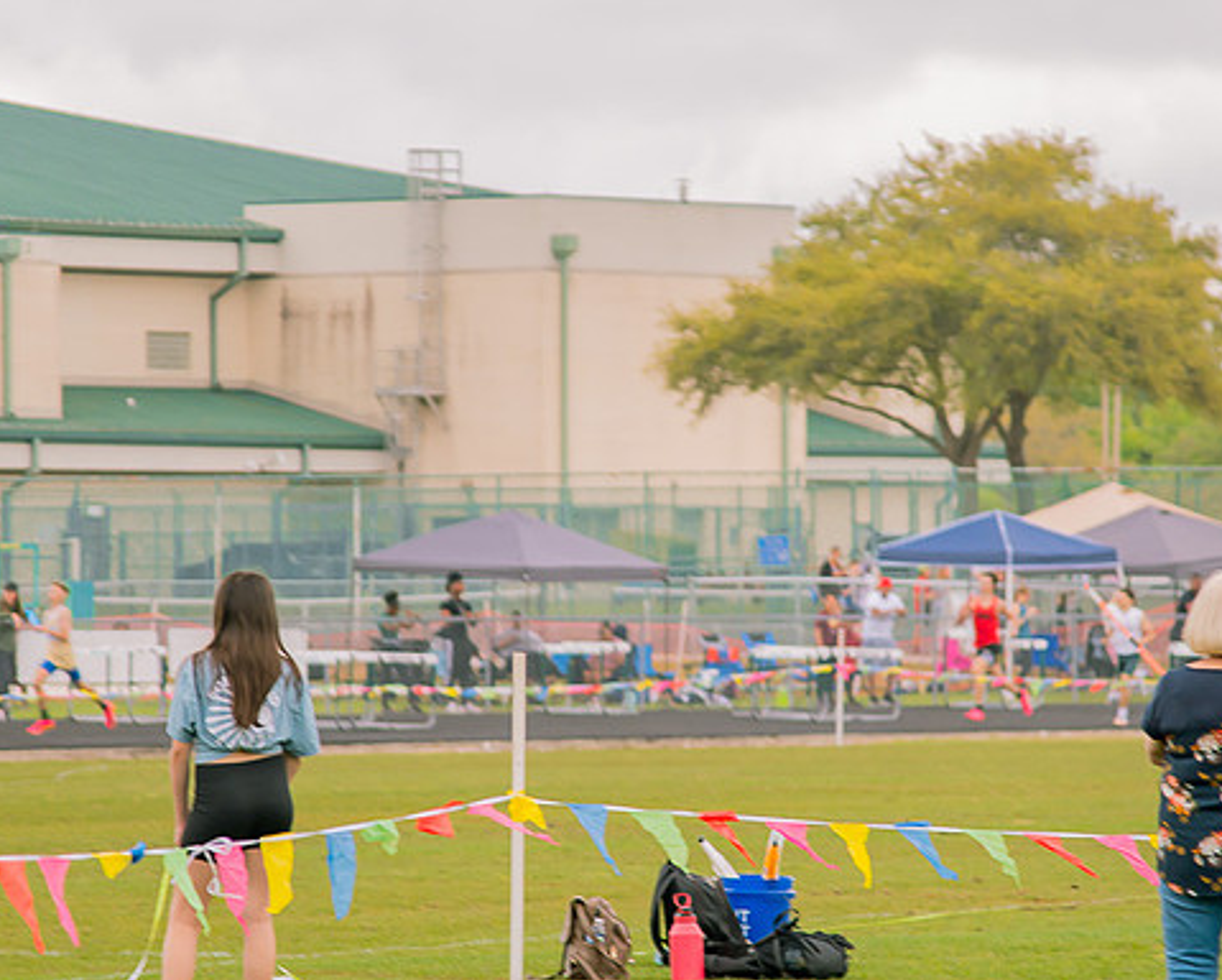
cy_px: 518
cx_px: 665
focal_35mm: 289
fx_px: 10461
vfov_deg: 5.4
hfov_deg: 6.7
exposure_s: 1/200
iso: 200
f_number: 4
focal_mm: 120
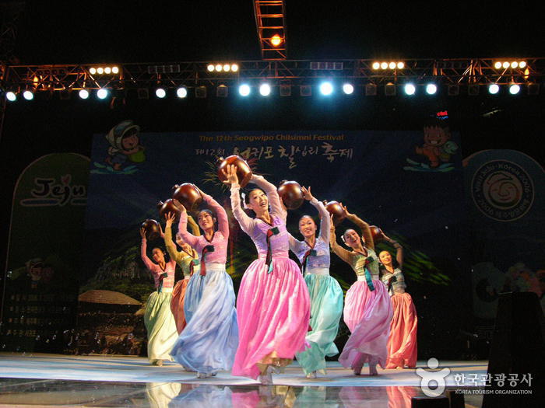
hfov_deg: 52.6
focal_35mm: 35
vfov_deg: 40.7
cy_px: 204
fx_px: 551
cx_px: 272
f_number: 5.6
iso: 400
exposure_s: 1/60
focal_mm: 8.9
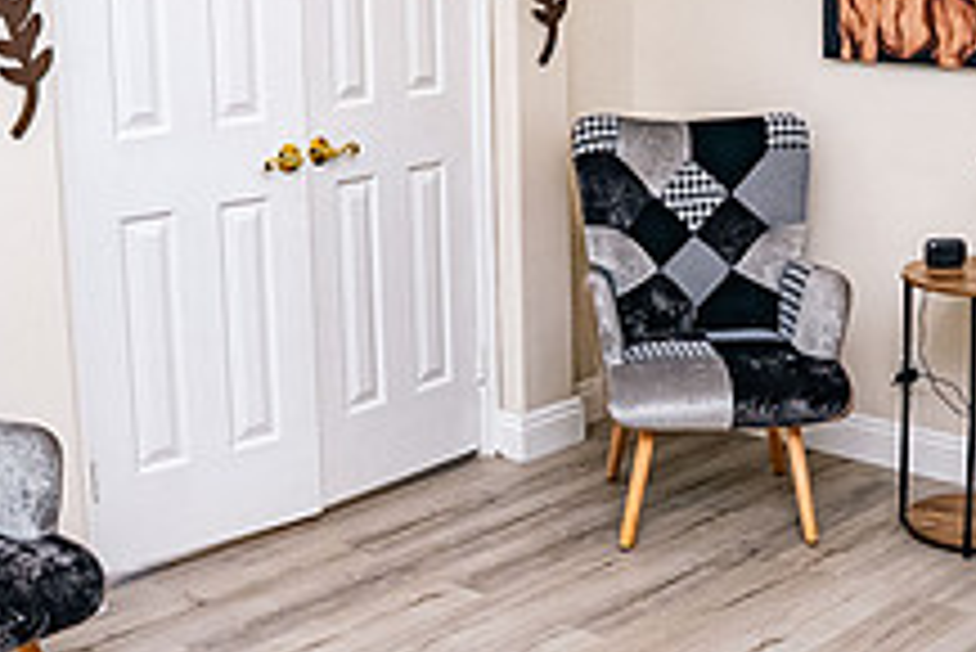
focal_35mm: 64
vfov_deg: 21.2
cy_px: 227
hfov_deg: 31.3
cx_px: 612
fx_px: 1736
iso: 640
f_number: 5.6
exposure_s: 1/100
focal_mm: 24
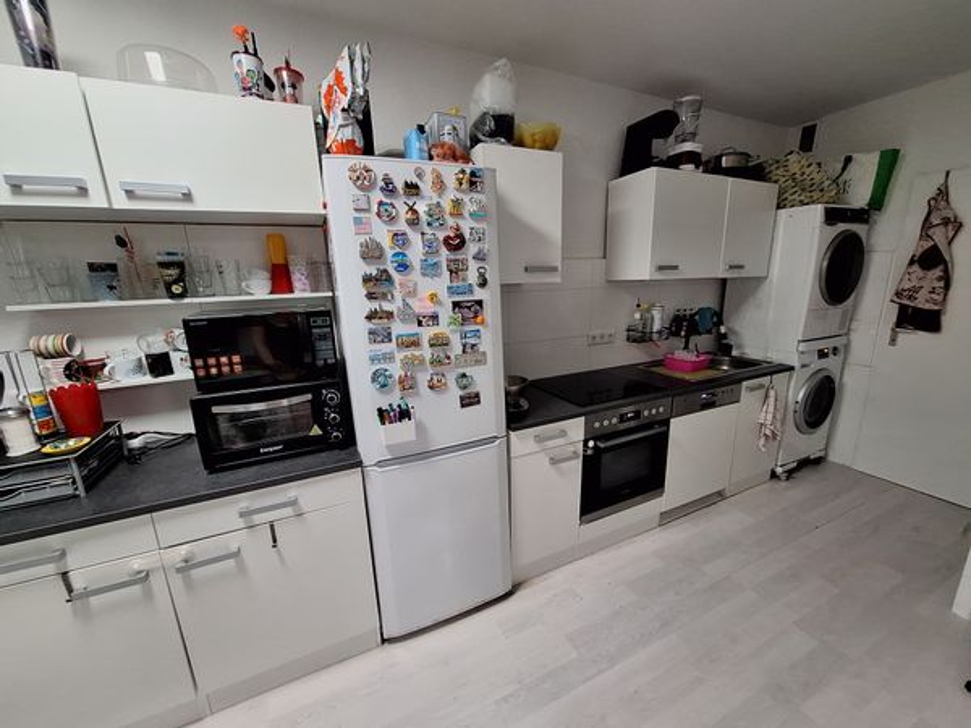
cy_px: 364
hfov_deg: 106.2
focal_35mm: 13
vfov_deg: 89.9
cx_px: 486
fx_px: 365
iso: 200
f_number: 2.2
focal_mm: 1.74
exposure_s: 1/50
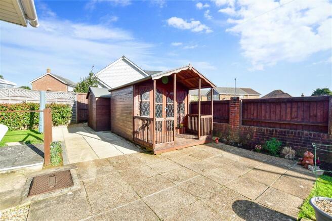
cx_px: 166
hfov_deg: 100.4
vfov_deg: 77.3
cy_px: 110
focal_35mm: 15
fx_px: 138
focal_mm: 10
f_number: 8
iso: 160
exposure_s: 1/125
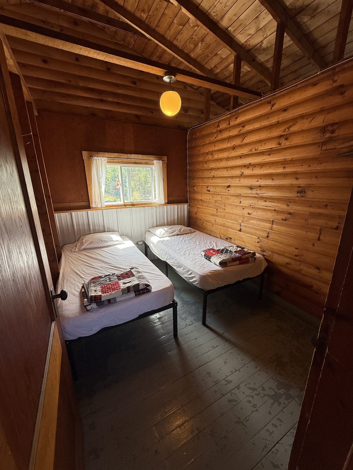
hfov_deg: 85.7
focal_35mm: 14
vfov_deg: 102.1
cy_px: 235
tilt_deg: -13.7
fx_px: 190
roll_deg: +0.5
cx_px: 176
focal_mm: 2.22
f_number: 2.2
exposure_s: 1/99
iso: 80
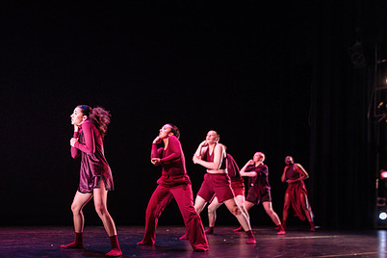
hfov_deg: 43.5
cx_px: 114
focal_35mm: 44
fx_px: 473
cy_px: 195
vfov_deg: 30.0
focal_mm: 26
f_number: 2.8
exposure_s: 1/200
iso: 2000
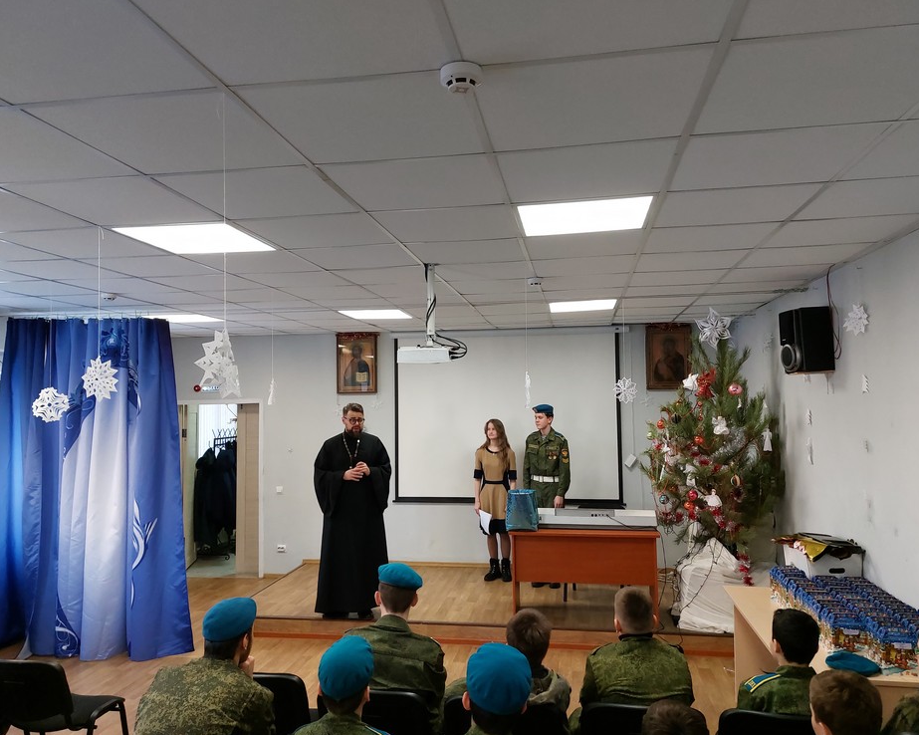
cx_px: 461
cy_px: 357
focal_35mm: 26
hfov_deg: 66.0
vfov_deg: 54.9
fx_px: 707
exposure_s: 1/100
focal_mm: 5.23
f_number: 1.8
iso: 250
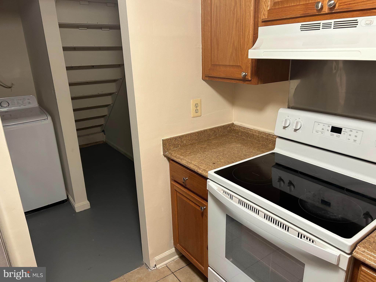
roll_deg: +2.6
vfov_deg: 53.1
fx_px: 282
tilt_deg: -16.8
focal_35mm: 26
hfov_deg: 67.3
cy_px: 141
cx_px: 188
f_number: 1.5
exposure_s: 1/60
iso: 200
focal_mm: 5.7
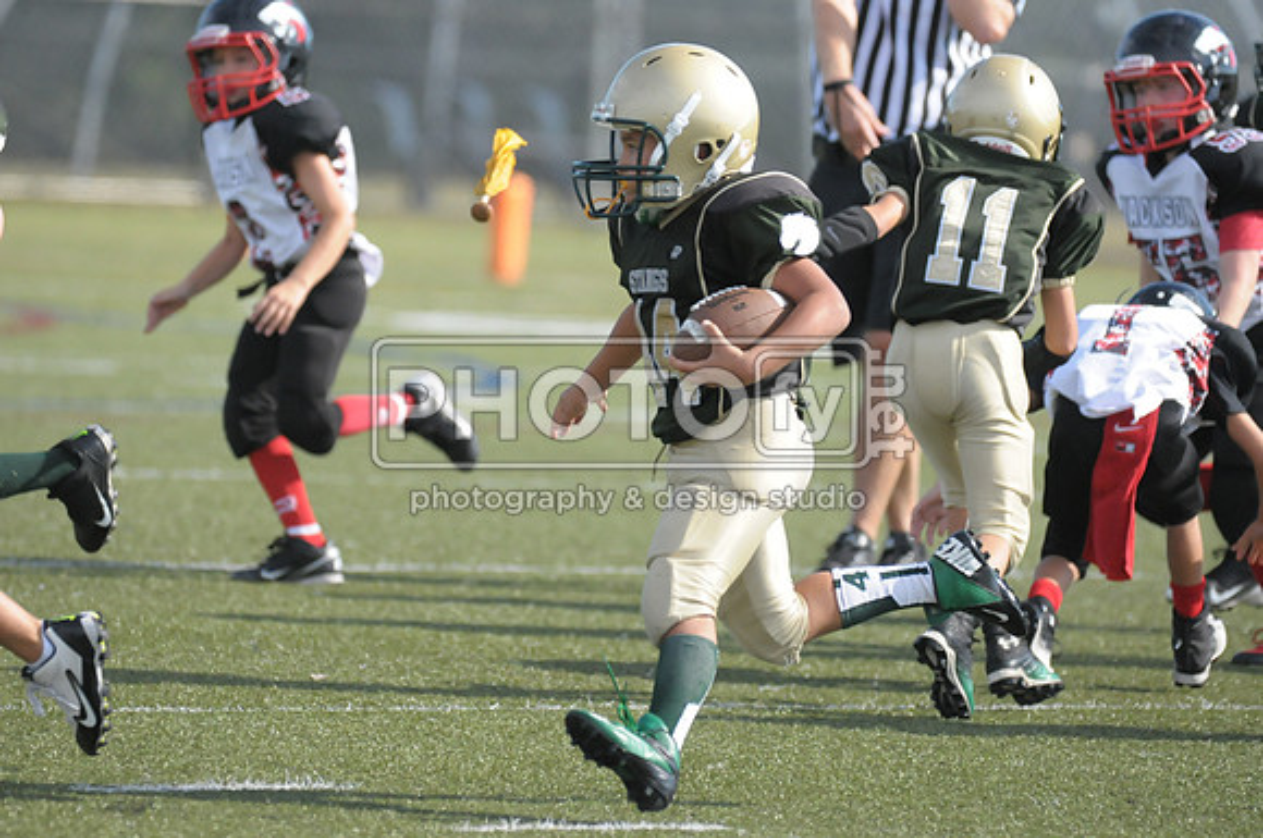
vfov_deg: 3.2
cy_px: 419
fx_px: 15240
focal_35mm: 435
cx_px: 632
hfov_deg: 4.7
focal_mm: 290
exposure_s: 1/5000
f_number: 4
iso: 1600
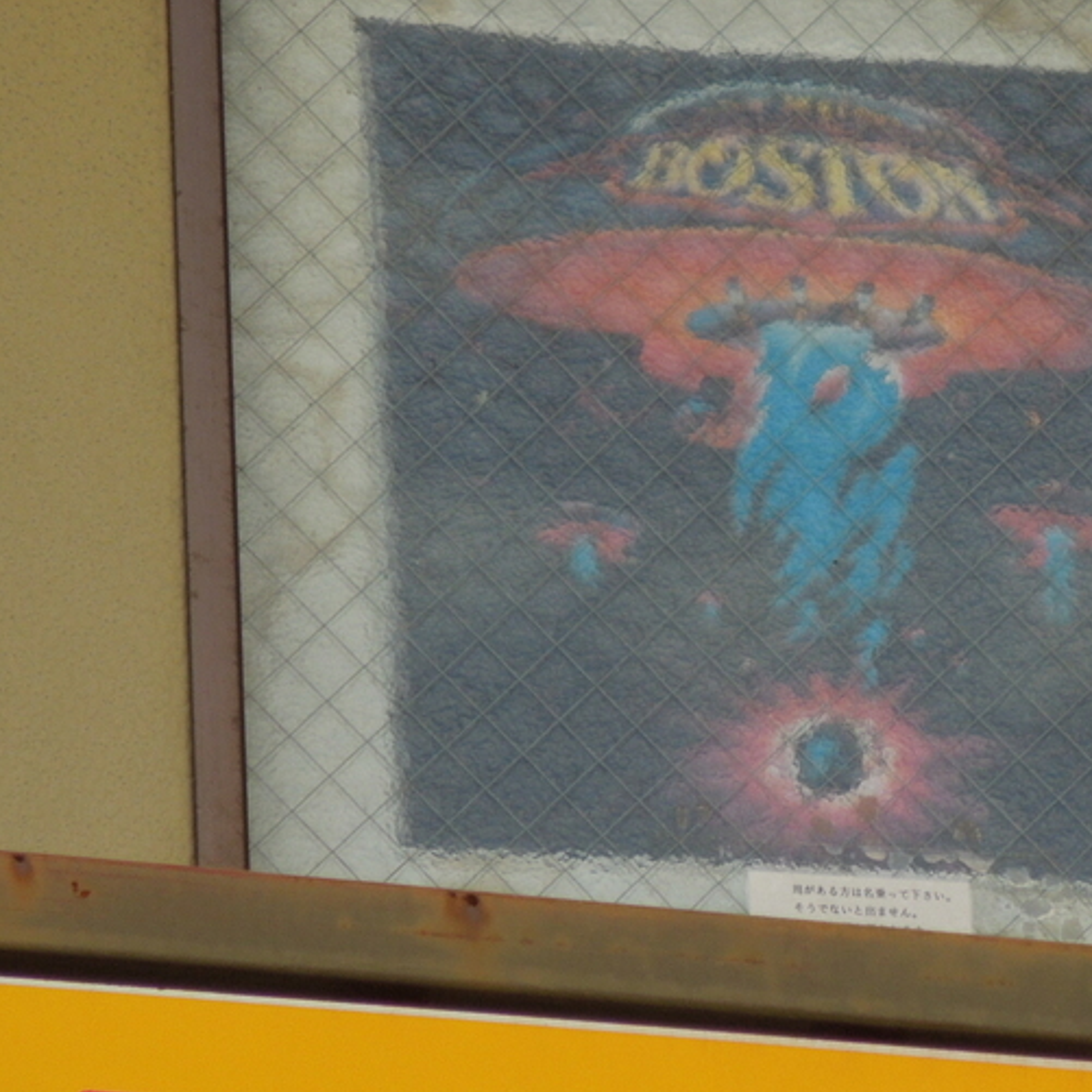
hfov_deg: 2.4
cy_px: 368
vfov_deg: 2.4
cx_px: 811
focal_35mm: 741
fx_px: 26447
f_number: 5.9
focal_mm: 63
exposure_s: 1/125
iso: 110
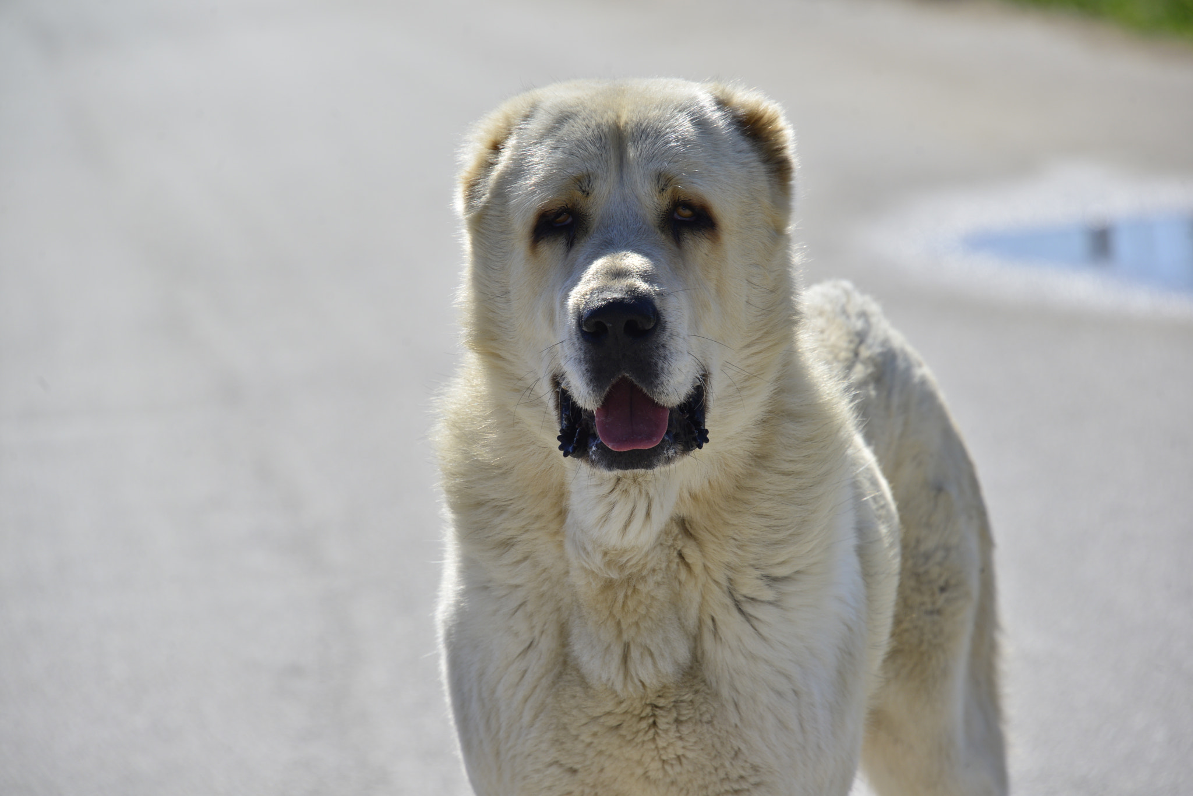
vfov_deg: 4.6
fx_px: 9945
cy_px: 398
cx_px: 596
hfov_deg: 6.9
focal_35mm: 300
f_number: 9
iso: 200
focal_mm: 300
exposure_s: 1/640
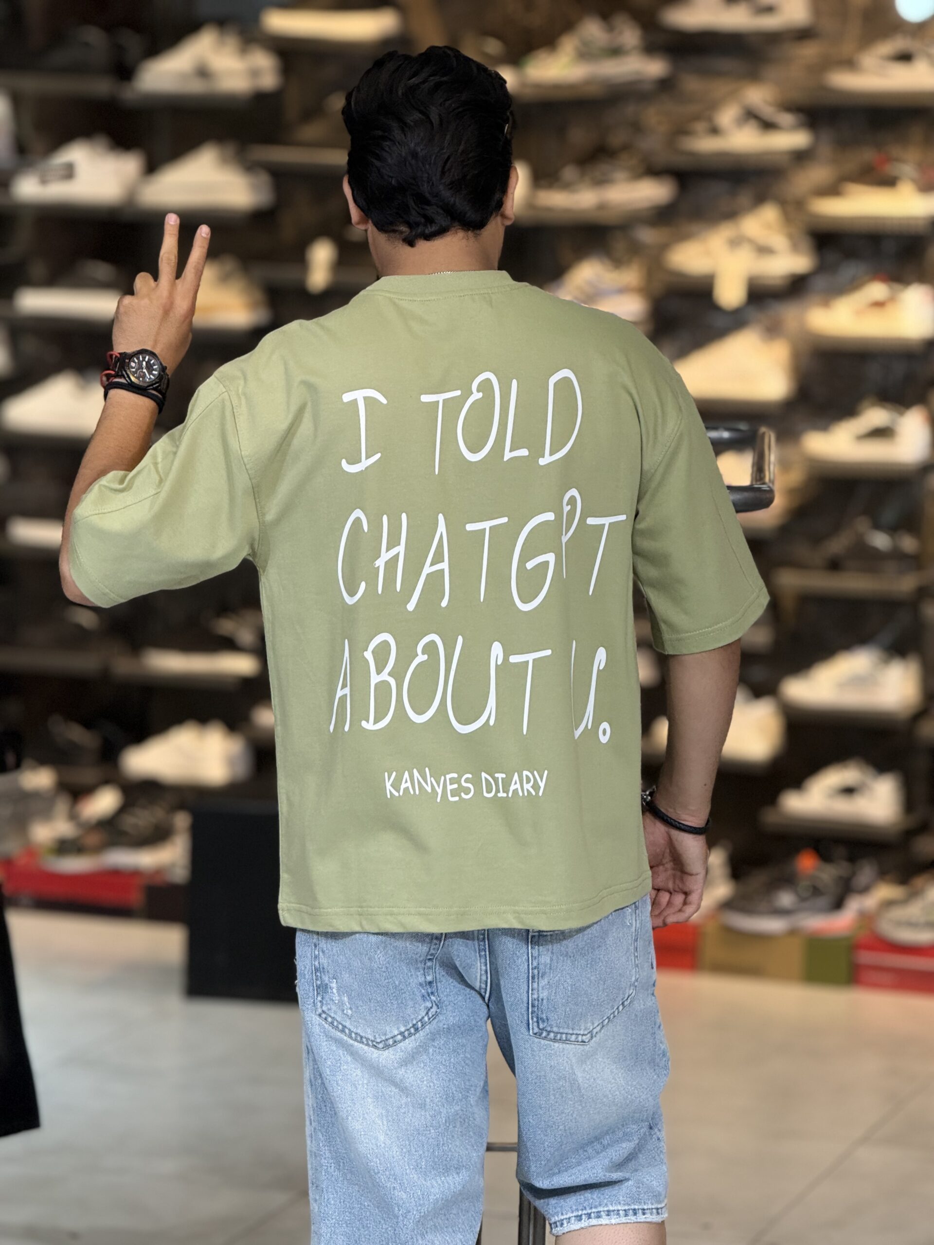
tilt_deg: -5.7
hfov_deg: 12.3
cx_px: 467
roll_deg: -2.2
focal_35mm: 120
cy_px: 622
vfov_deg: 16.4
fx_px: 4317
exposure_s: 1/100
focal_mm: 15.66
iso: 160
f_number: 2.8
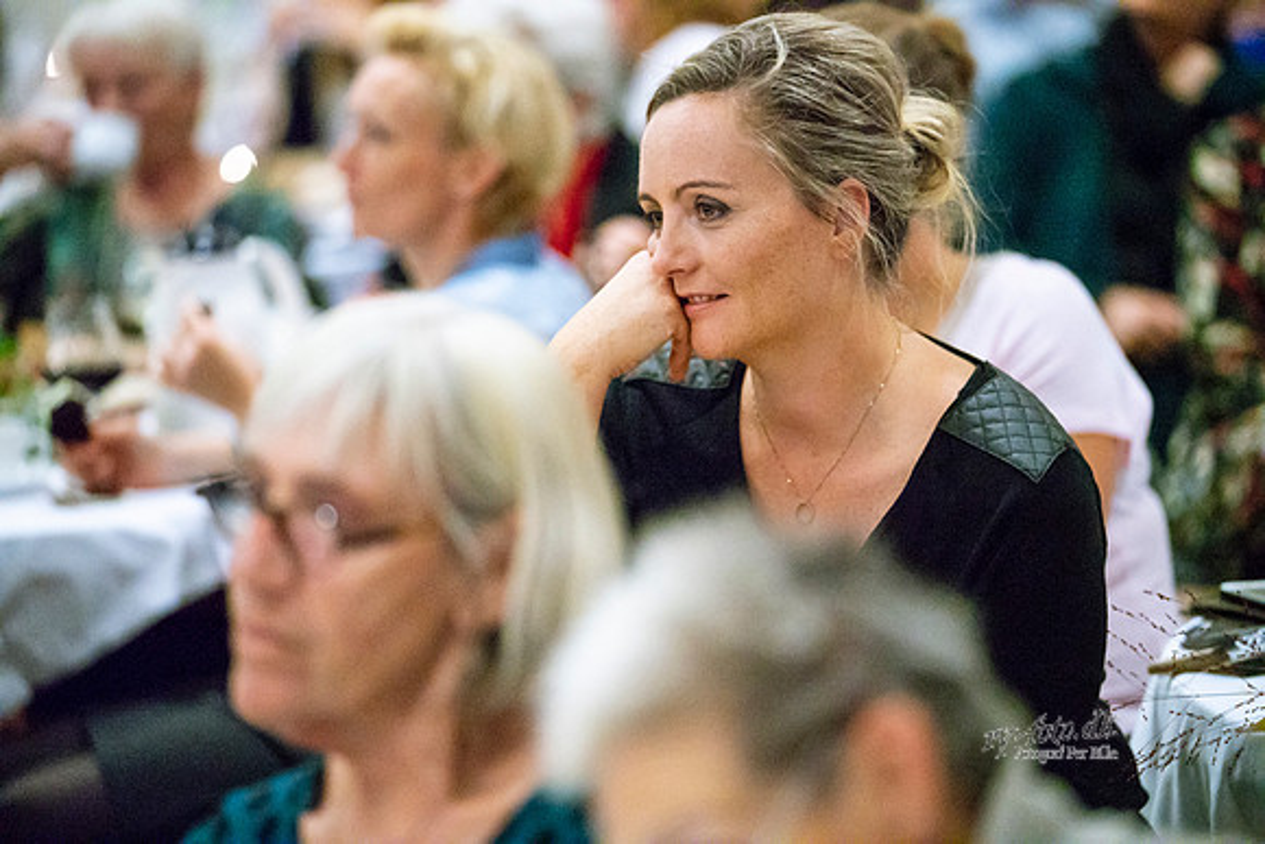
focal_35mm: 156
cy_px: 422
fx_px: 5483
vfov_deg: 8.8
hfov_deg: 13.2
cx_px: 632
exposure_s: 1/200
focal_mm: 156
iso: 40000
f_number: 2.8
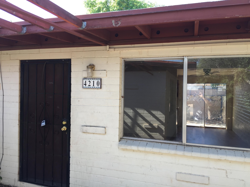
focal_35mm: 29
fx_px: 209
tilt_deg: -0.7
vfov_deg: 48.2
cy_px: 94
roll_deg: -1.5
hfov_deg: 61.7
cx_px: 125
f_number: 2.2
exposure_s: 1/133
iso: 32
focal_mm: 4.15
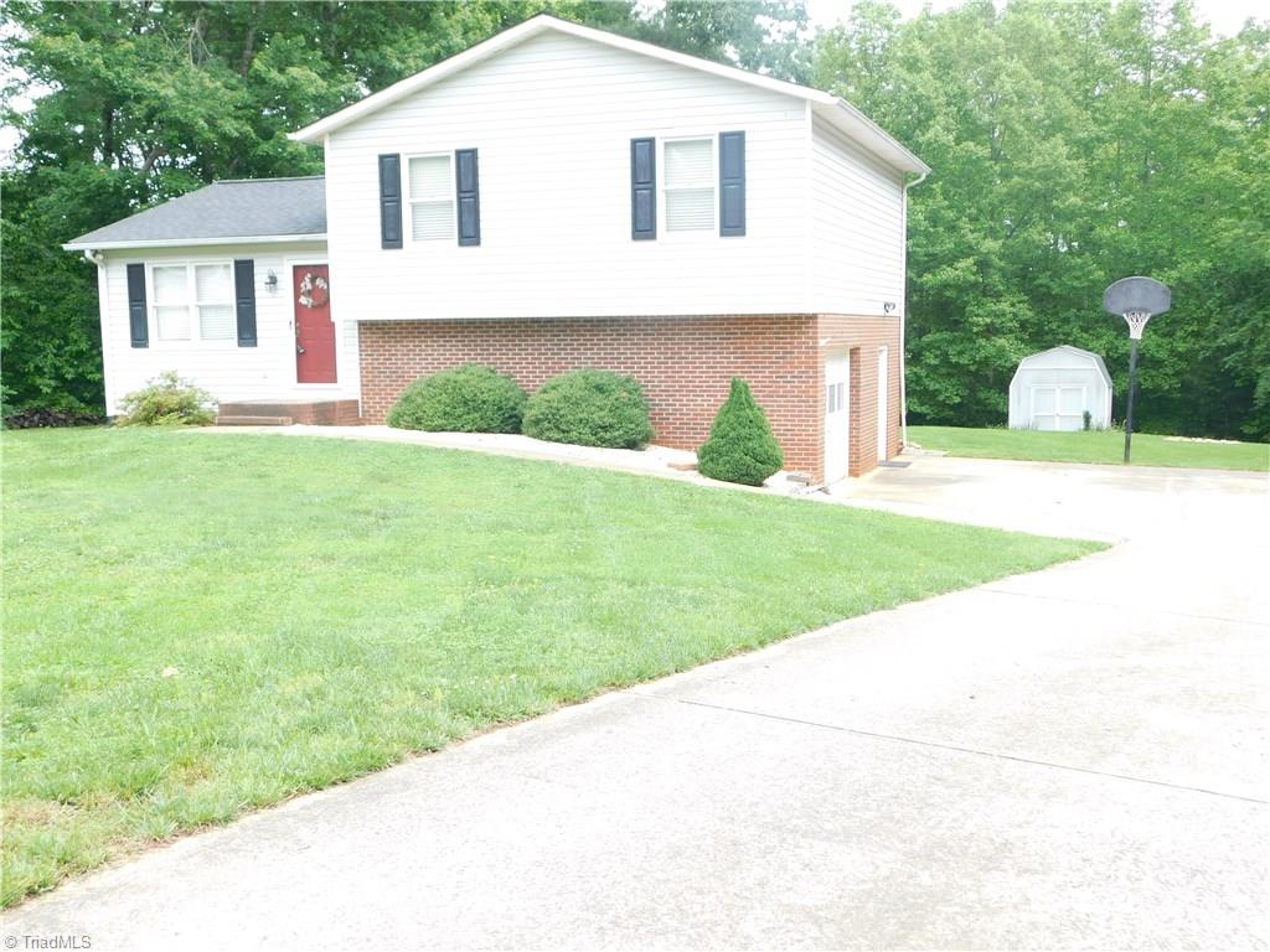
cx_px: 635
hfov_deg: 51.4
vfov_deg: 39.7
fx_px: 1321
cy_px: 476
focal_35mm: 36
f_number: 3.5
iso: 125
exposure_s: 1/160
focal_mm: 6.3
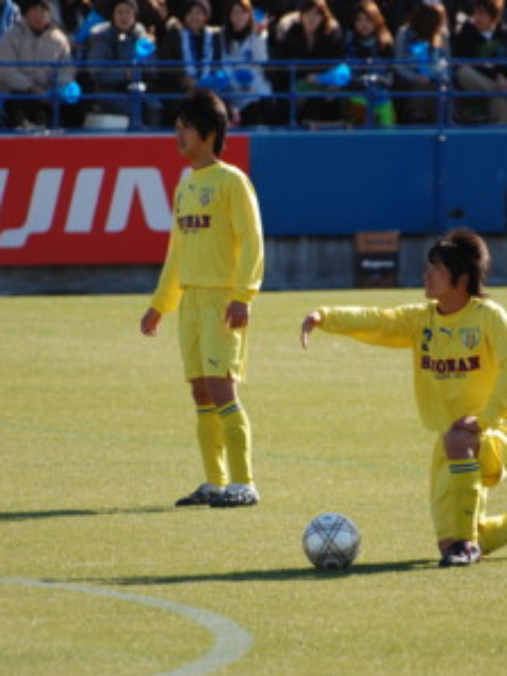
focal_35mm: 590
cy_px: 338
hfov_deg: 2.5
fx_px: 11514
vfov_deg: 3.4
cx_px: 339
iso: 400
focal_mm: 270
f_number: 5.6
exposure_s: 1/1000
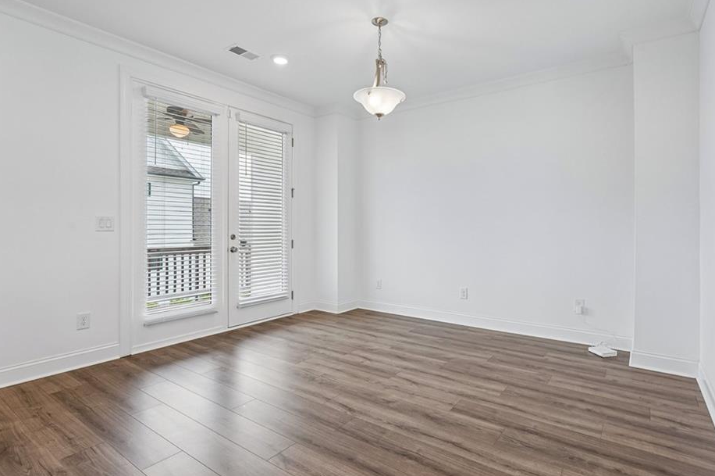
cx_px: 382
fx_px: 377
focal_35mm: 19
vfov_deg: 64.4
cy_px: 225
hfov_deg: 86.8
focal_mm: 17
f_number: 8
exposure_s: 1/80
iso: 800
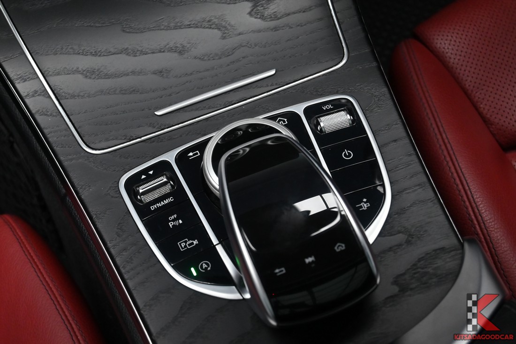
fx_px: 874
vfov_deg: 22.3
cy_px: 172
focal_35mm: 61
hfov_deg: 32.9
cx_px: 258
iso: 1100
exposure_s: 1/45
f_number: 5.6
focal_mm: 41
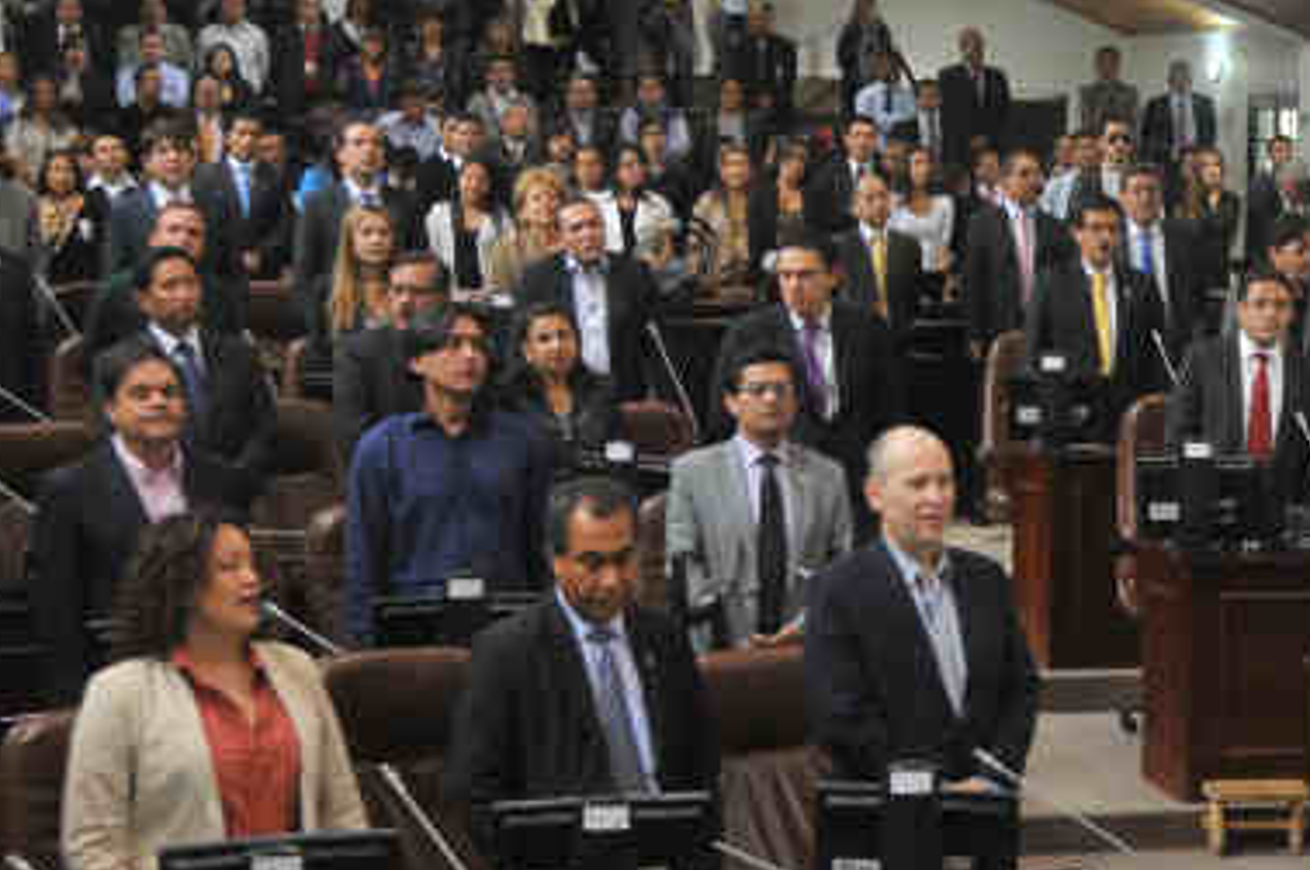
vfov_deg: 15.8
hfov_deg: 23.0
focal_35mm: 86
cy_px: 577
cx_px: 1206
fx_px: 3125
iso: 800
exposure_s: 1/80
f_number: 3.2
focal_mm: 22
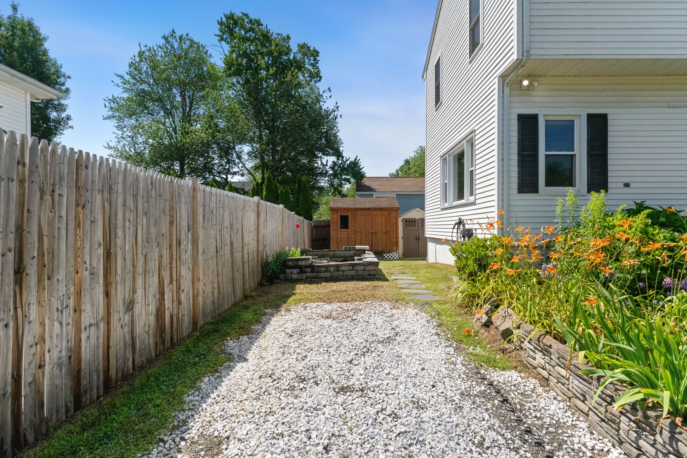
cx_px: 344
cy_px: 229
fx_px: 313
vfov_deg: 72.4
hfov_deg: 95.3
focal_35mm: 16
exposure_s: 1/5000
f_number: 11
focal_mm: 16.4
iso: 3200
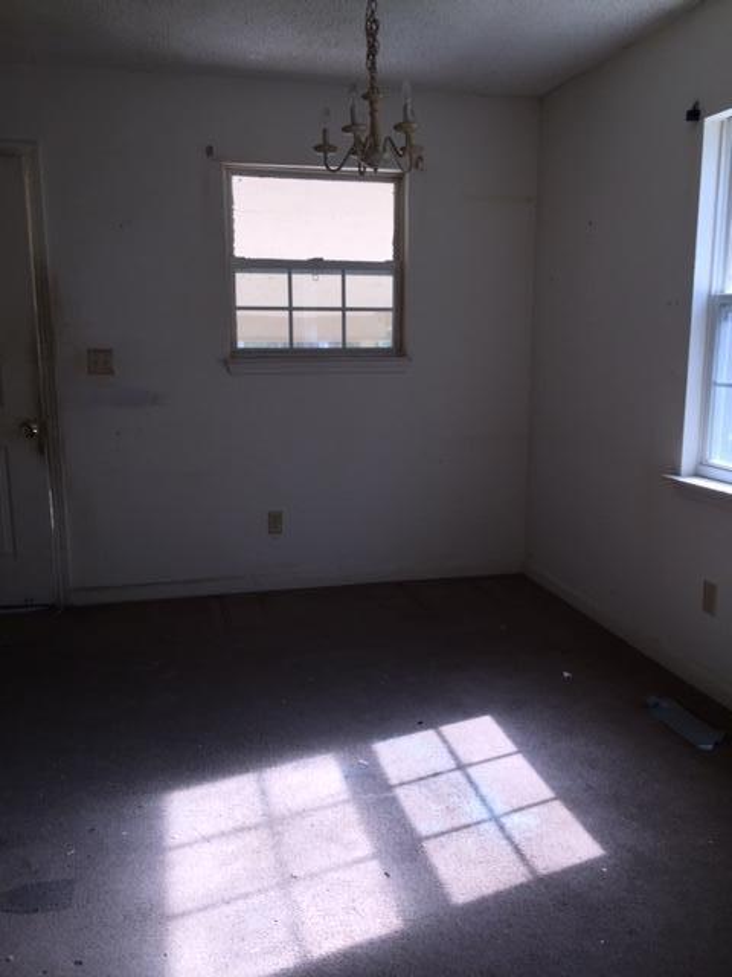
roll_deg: +0.2
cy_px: 488
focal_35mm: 29
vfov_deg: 61.7
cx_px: 366
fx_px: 818
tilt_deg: -9.8
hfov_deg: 48.2
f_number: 2.2
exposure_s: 1/199
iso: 32
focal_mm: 4.15
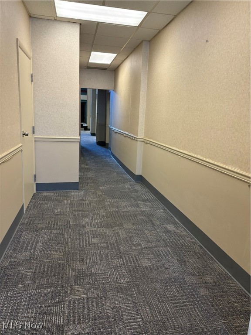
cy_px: 168
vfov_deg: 67.3
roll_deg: -2.8
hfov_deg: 53.1
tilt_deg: -11.7
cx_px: 126
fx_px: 251
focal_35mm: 26
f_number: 1.6
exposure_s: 1/60
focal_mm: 5.96
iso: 200
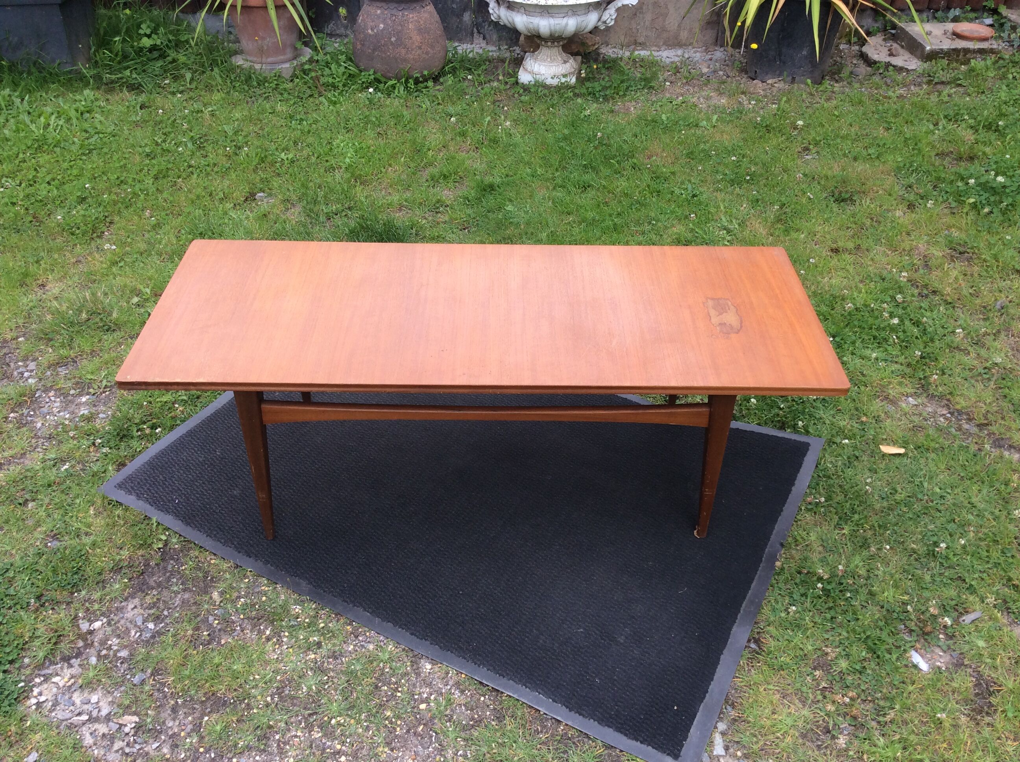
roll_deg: -0.4
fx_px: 942
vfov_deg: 44.1
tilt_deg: -40.1
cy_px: 381
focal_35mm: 32
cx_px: 510
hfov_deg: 56.9
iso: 32
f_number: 2.4
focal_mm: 3.3
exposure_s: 1/193
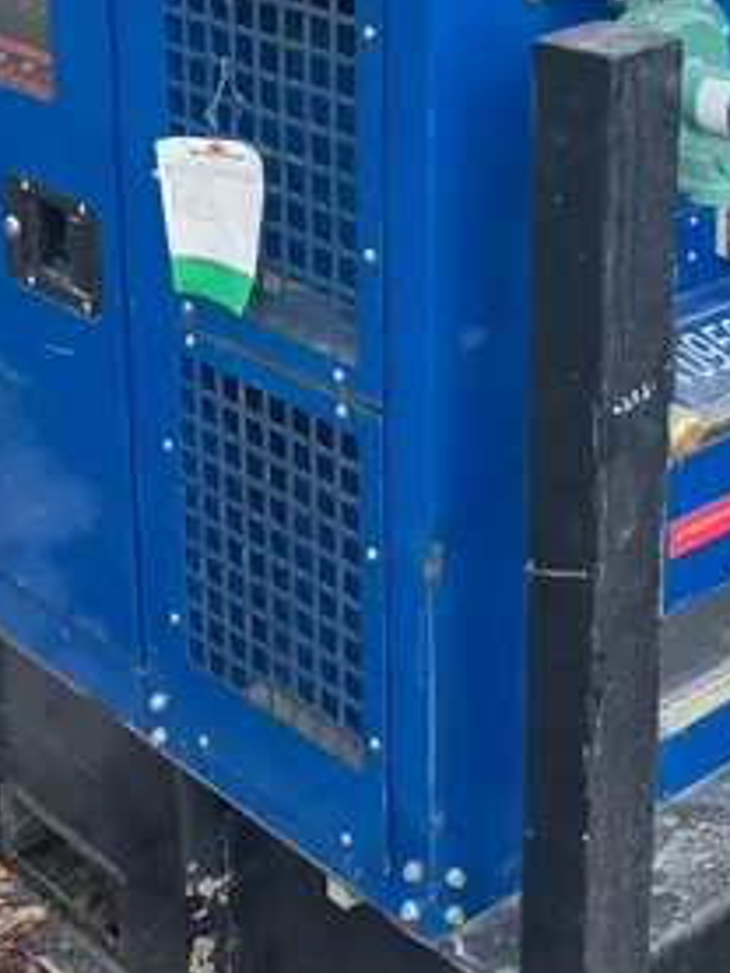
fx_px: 2079
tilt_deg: -19.2
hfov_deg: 19.9
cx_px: 309
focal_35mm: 74
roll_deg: +1.1
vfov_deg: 25.9
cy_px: 216
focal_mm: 3.99
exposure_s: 1/209
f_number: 1.8
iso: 25
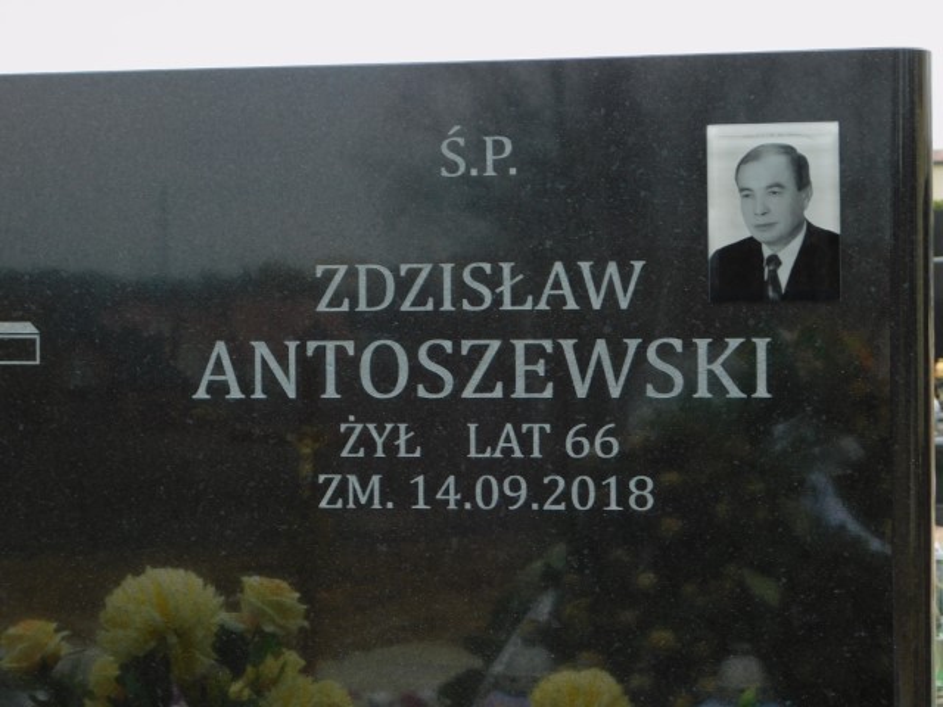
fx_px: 2479
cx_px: 472
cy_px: 354
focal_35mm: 91
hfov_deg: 21.5
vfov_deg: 16.2
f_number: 4.5
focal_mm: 16.1
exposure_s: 1/40
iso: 125
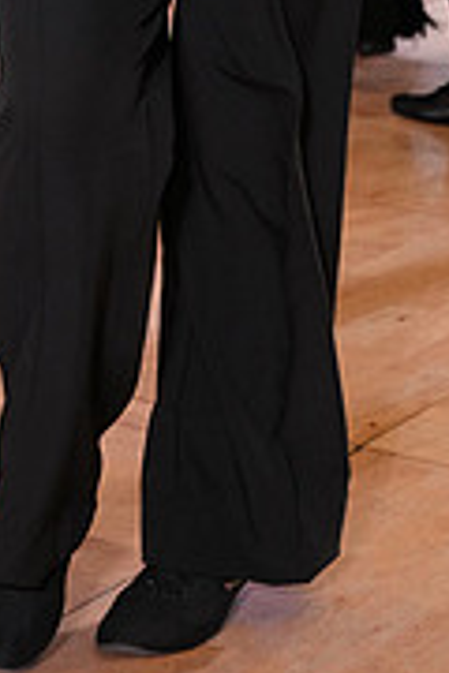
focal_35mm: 174
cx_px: -9
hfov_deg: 7.9
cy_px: -251
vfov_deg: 11.4
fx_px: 3255
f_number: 4
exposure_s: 1/500
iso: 2500
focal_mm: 54
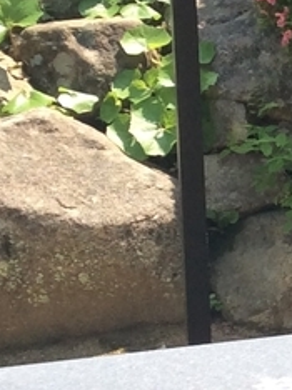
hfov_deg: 8.4
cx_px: 654
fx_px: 1848
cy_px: 170
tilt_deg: -12.5
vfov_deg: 12.1
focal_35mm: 164
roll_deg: +0.6
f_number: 2.4
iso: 32
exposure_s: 1/417
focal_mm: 3.3
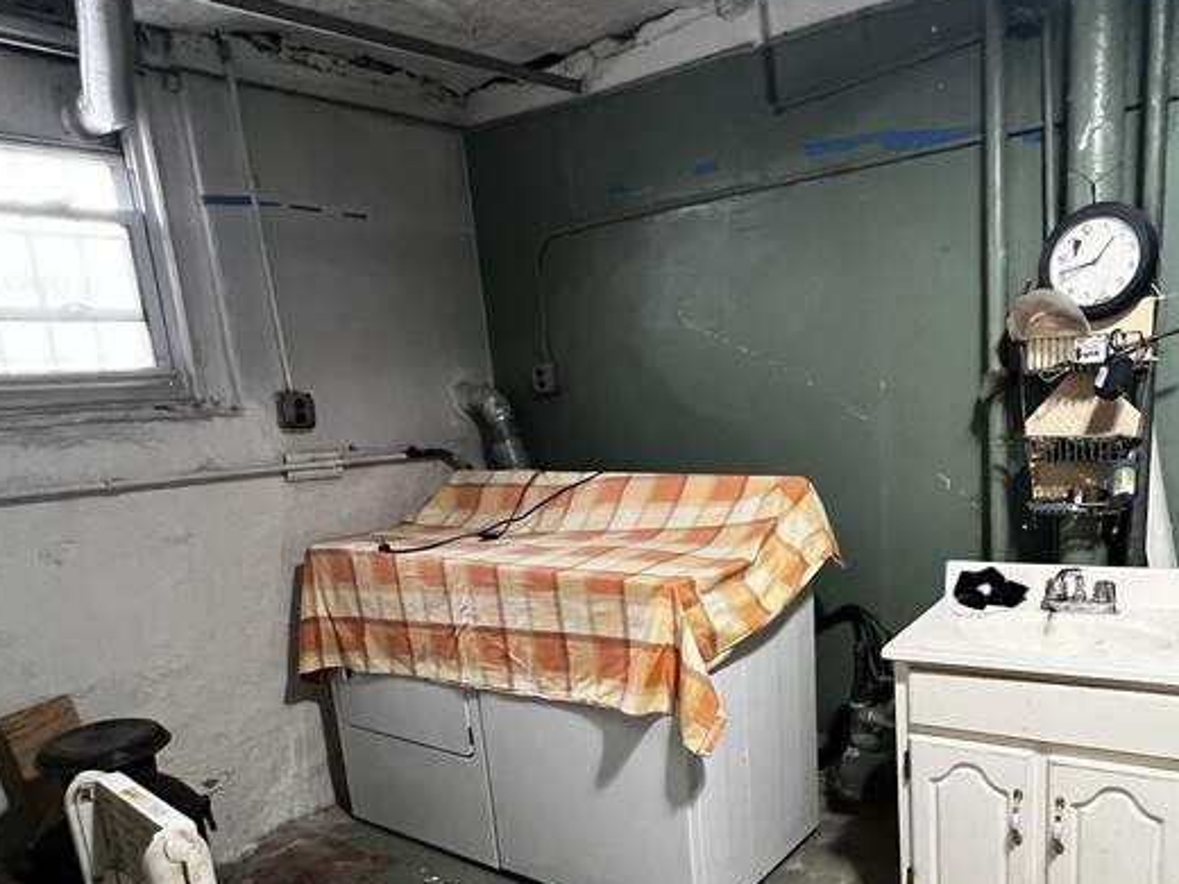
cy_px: 630
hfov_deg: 68.8
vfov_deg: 53.1
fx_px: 851
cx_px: 694
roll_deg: +2.8
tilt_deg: -12.5
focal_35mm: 25
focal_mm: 1.57
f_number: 1.8
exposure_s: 1/60
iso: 500
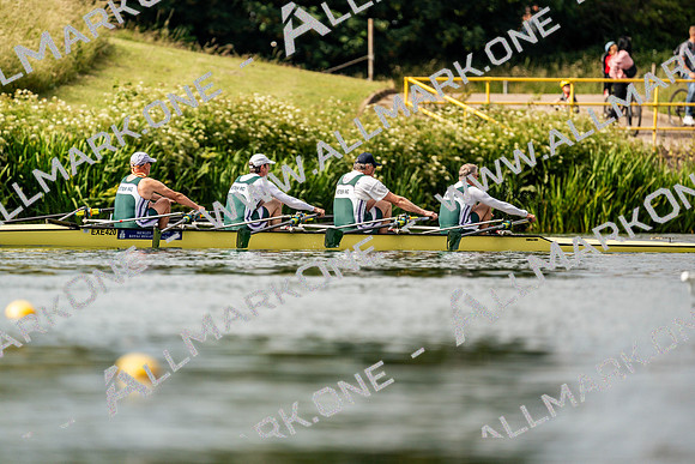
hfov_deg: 3.4
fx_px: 11586
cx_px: 348
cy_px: 232
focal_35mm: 600
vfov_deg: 2.3
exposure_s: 1/2000
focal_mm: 600
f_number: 6.3
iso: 320
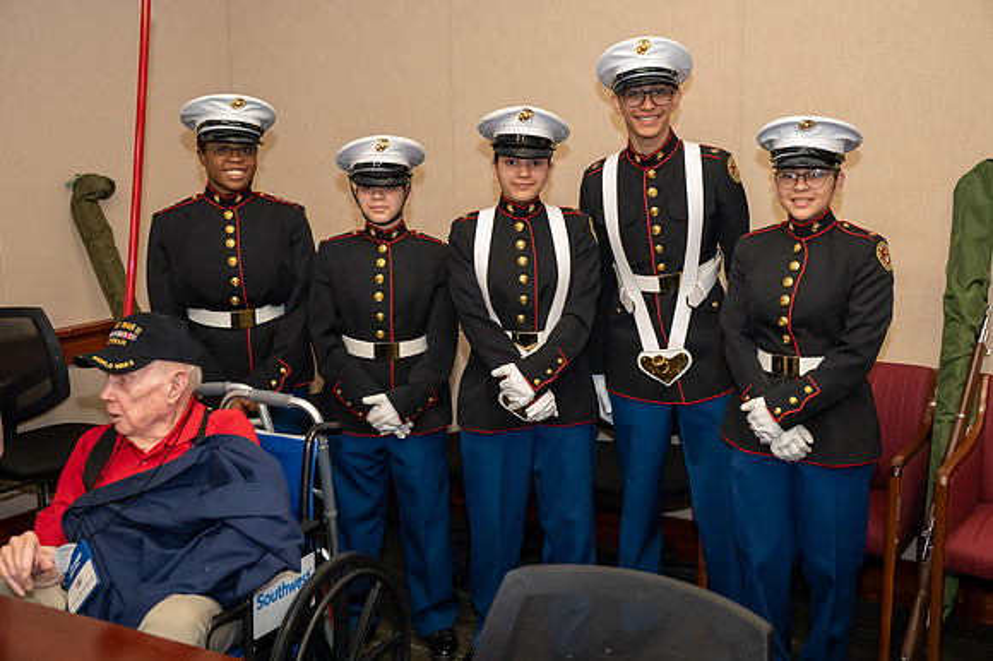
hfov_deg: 46.4
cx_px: 496
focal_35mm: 42
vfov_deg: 31.9
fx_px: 1158
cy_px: 330
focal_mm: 42
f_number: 5.3
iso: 8000
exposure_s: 1/160
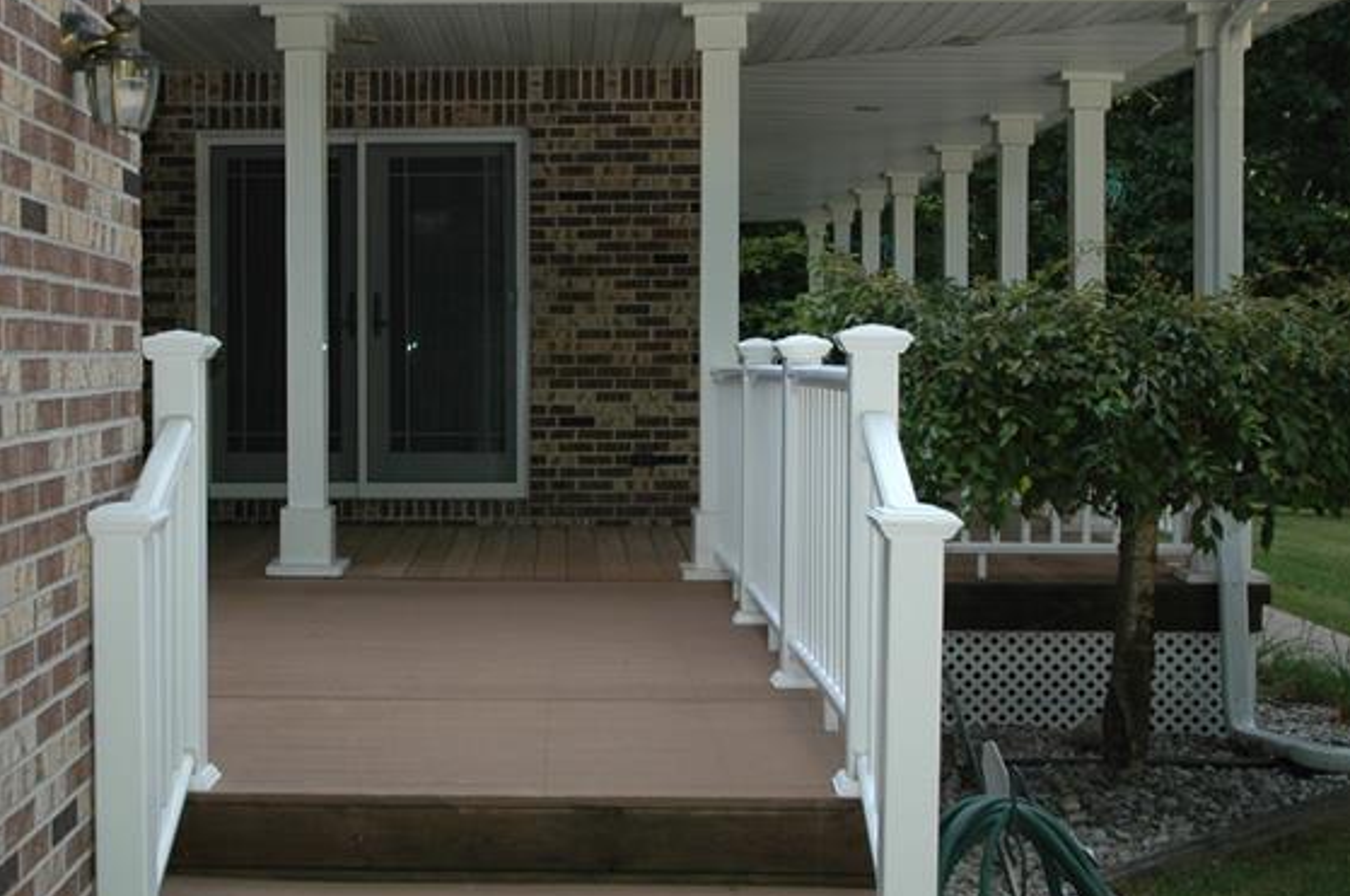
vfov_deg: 24.5
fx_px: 2060
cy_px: 360
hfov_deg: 36.1
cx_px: 497
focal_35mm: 55
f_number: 3.5
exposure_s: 1/500
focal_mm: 20
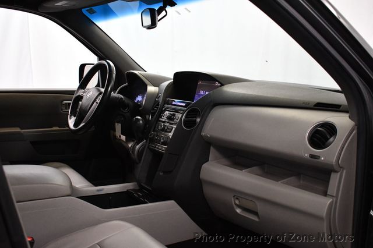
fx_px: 383
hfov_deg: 51.9
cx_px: 186
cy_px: 124
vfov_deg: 35.9
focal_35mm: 37
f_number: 4
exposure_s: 1/125
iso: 2500
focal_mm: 25
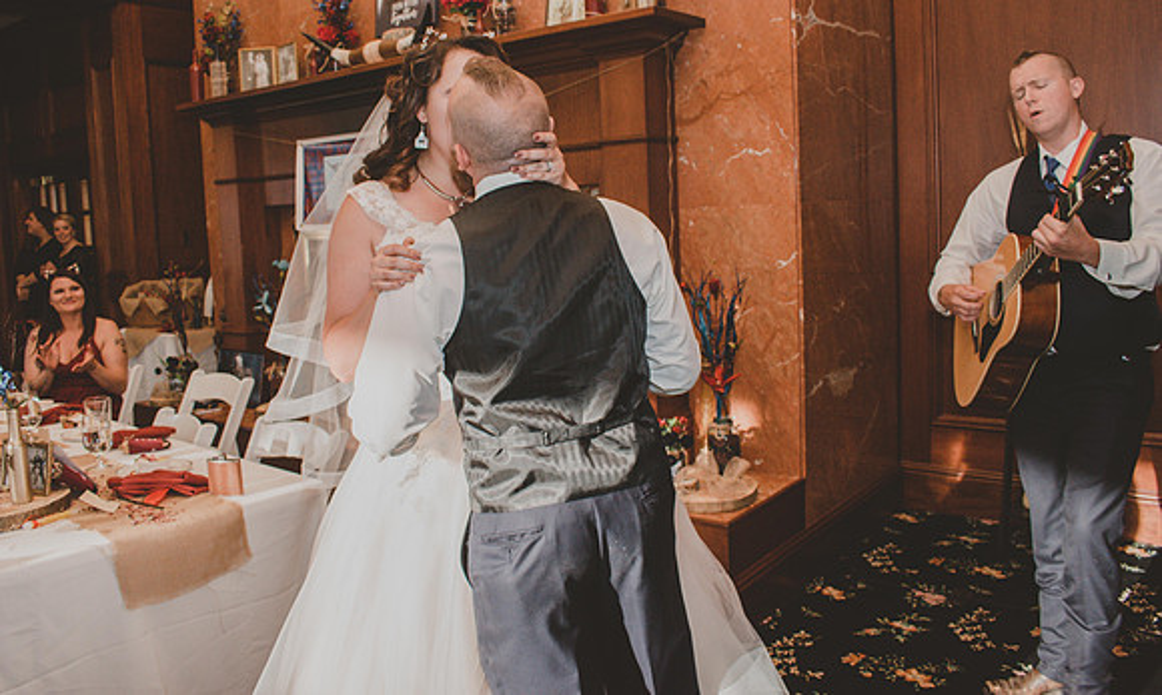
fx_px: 905
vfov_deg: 41.9
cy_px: 293
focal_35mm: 29
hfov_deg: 65.4
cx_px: 565
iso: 800
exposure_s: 1/100
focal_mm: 18
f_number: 5
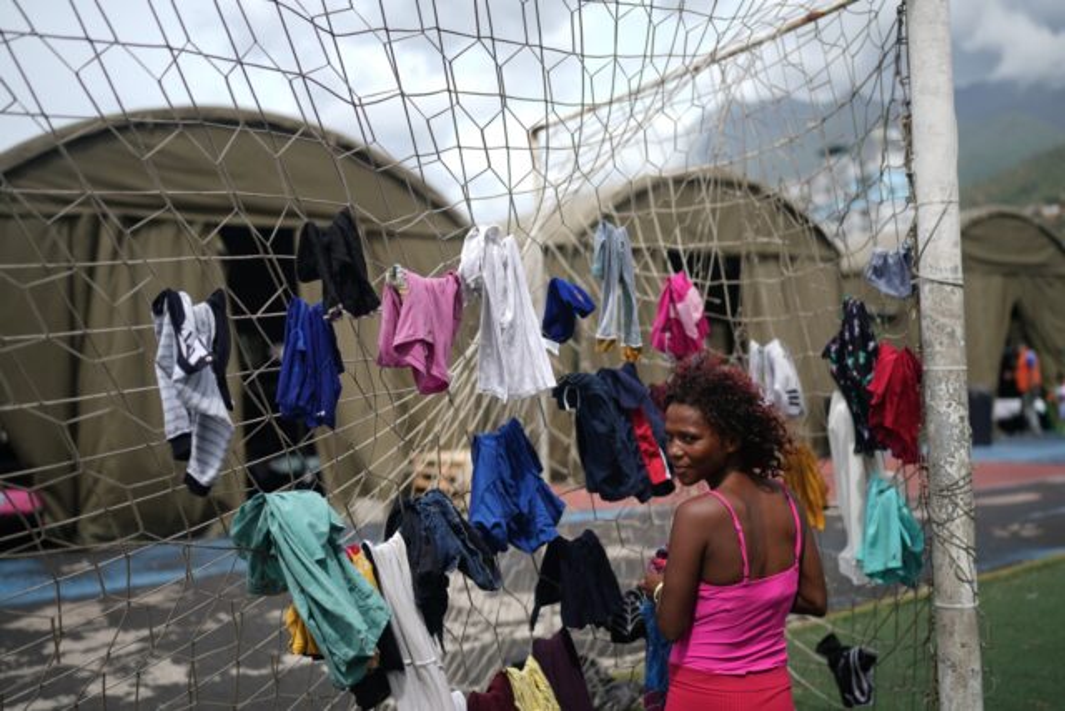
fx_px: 1036
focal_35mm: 35
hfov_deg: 54.4
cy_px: 356
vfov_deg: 37.9
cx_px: 532
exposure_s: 1/2000
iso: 50
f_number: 1.4
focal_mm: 35
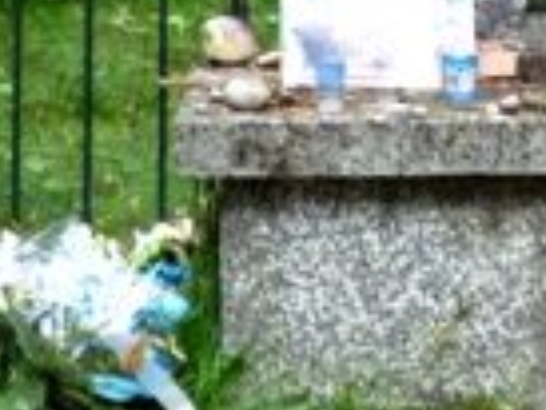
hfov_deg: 9.0
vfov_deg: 6.7
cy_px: -183
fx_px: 3457
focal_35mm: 219
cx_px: 414
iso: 200
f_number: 4.3
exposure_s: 1/100
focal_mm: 8.8
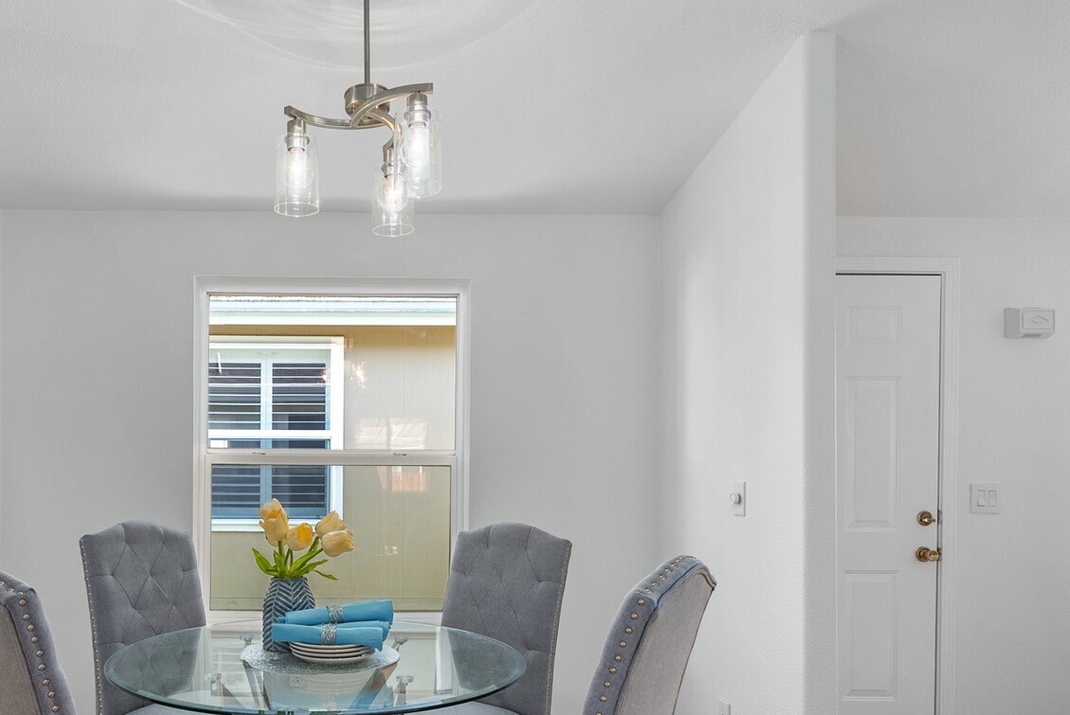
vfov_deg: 51.7
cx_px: 340
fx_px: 714
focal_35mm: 24
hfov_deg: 71.1
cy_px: 505
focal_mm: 16
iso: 1000
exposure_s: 1/13
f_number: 7.1
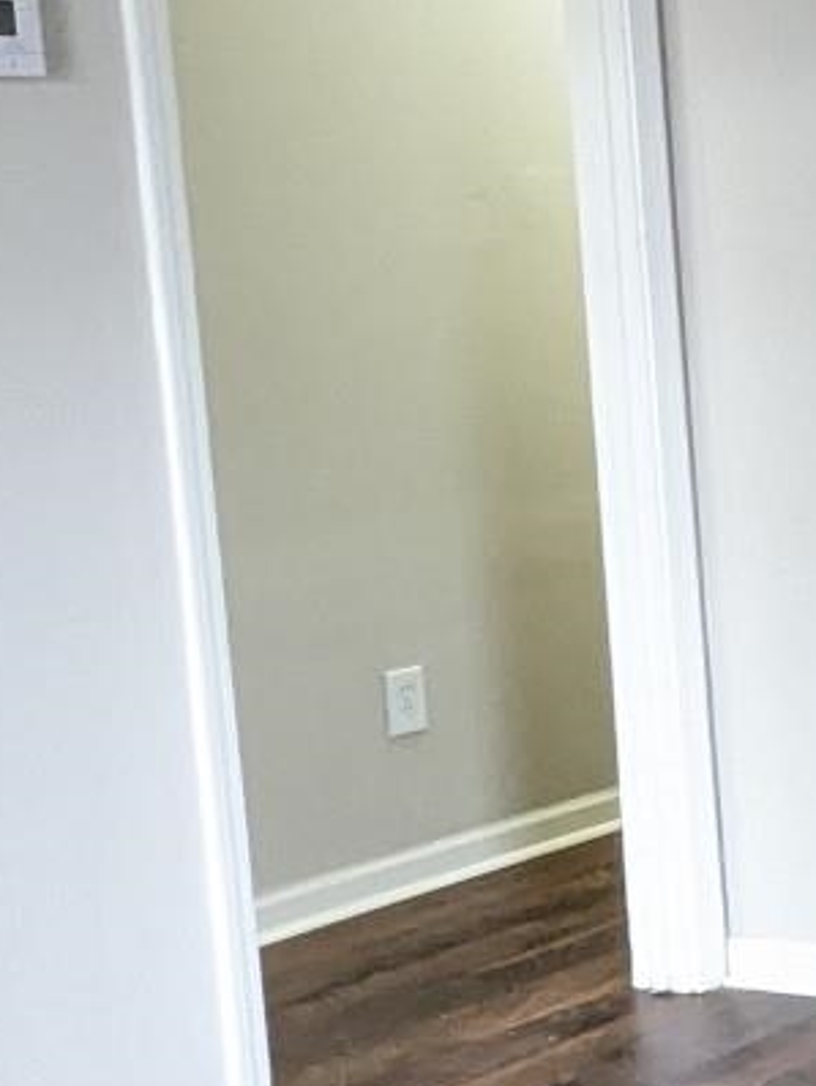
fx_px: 2543
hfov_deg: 14.0
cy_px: 426
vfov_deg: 24.1
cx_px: 1826
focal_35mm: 81
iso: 698
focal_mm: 2.35
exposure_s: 1/60
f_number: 2.2
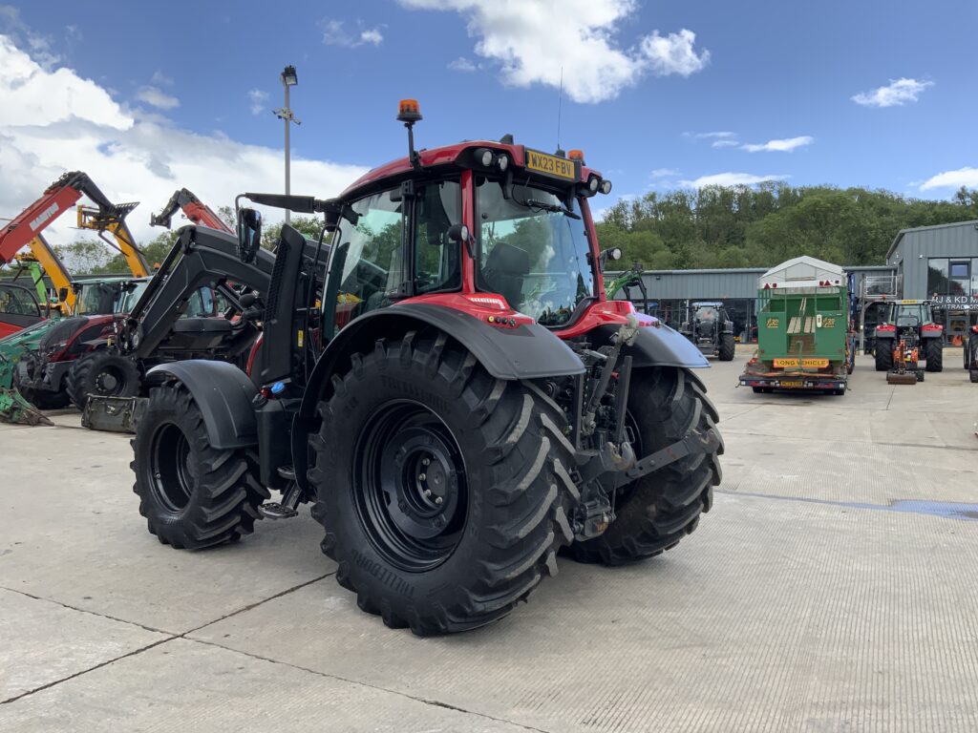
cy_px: 366
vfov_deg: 48.2
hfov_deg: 61.7
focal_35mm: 29
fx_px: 819
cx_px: 489
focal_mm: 3
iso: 16
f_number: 1.8
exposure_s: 1/944
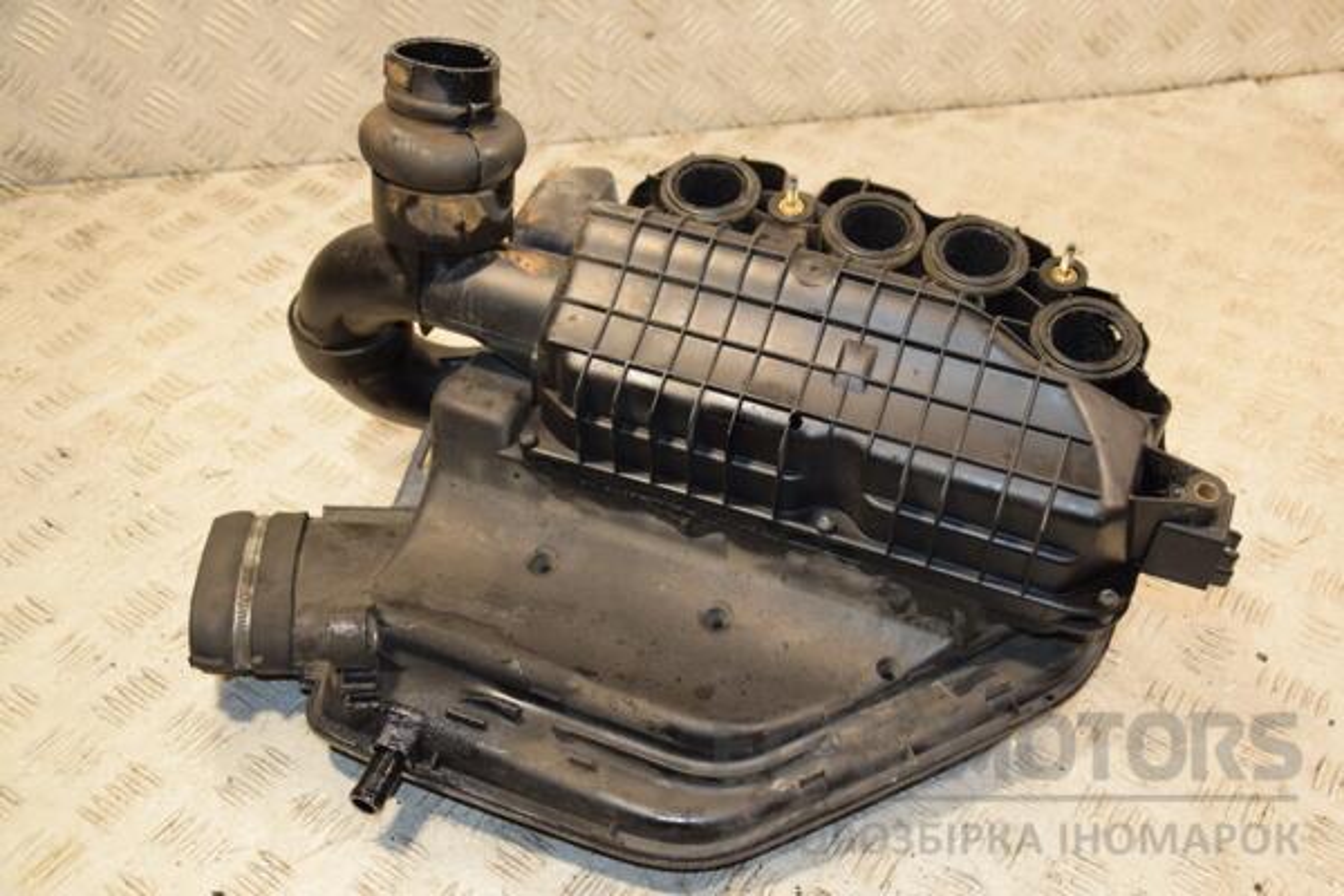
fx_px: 1456
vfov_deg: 34.2
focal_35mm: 39
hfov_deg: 49.6
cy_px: 448
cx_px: 672
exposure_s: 1/125
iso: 800
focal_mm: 26
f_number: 5
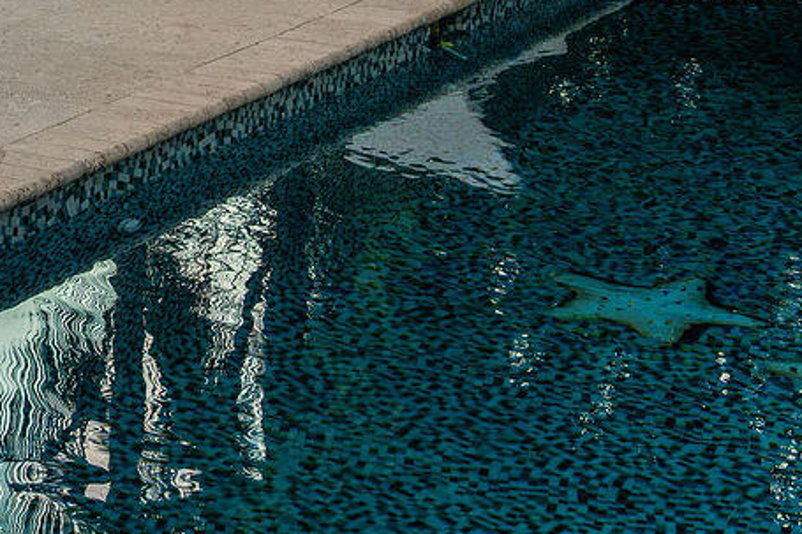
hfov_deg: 13.5
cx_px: -627
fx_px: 3051
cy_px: -558
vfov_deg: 9.3
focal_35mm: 137
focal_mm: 30
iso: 400
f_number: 8
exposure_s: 1/200
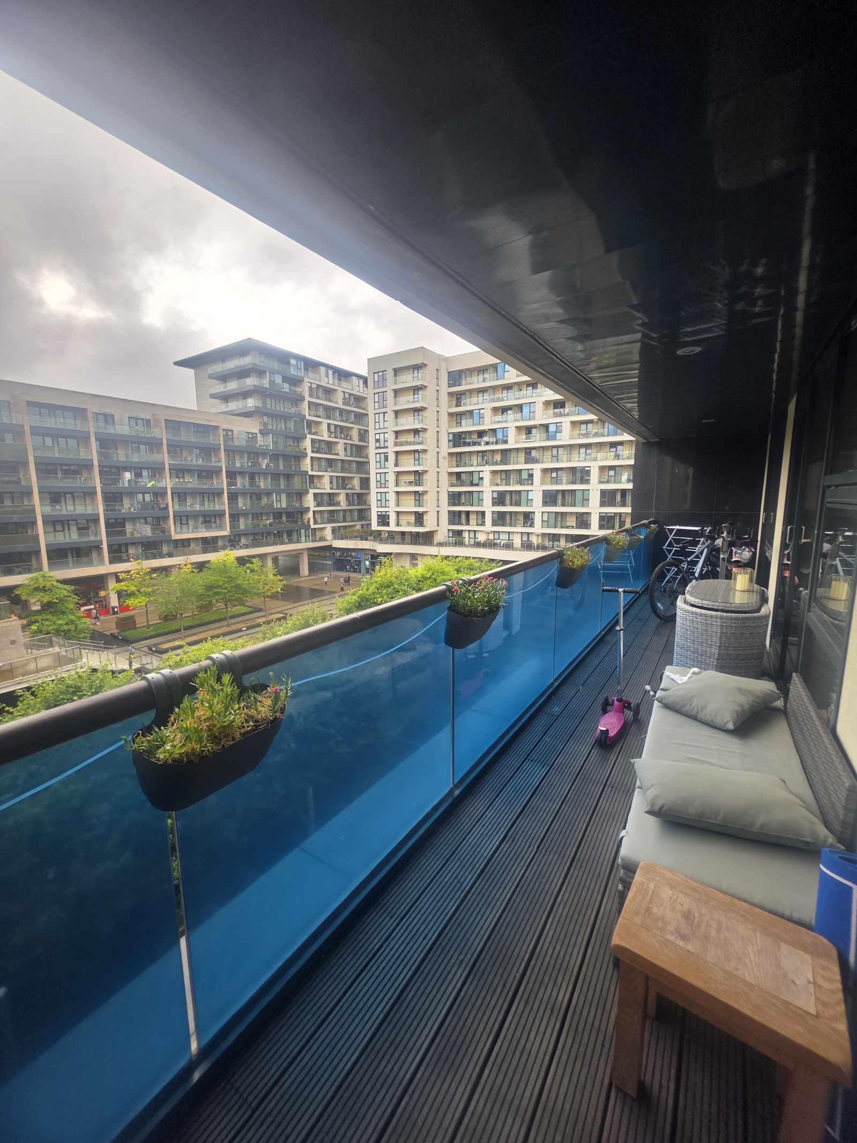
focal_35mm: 13
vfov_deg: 106.2
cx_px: 428
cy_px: 572
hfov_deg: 89.9
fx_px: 429
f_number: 1.9
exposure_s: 1/100
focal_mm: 2.2
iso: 50
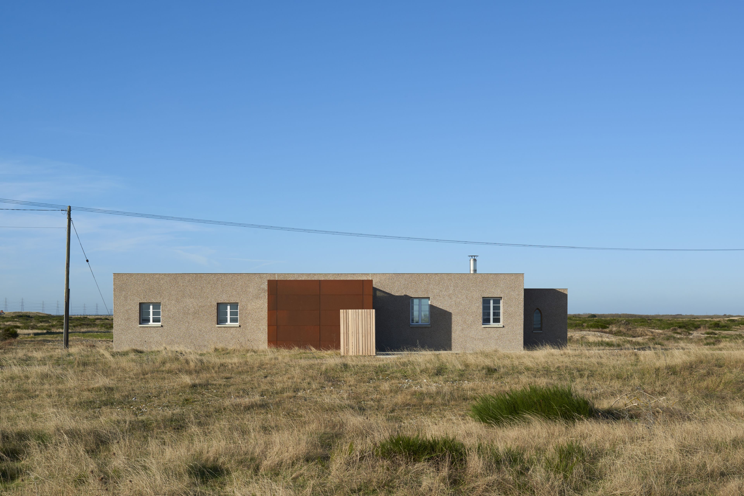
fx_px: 930
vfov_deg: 29.9
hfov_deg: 43.6
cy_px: 248
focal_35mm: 45
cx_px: 372
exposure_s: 1/250
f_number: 11
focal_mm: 45
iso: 100
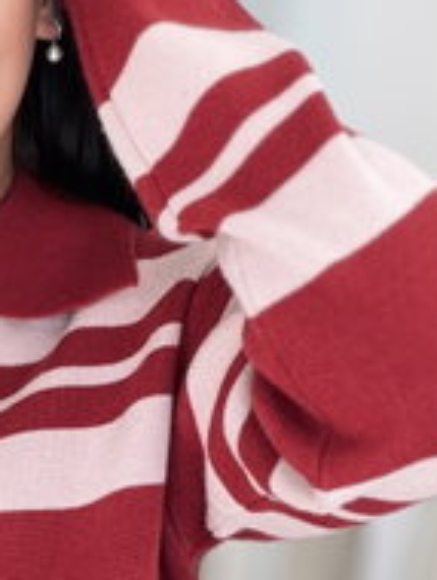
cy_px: 636
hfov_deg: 17.1
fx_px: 1411
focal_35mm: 84
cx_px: -34
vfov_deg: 22.0
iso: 80
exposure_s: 1/70
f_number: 1.9
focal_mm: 2.71
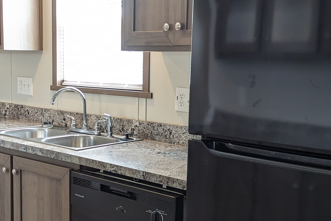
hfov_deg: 35.5
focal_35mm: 56
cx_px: 126
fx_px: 515
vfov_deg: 24.2
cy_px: 127
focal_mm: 6.81
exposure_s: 1/90
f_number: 1.85
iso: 301
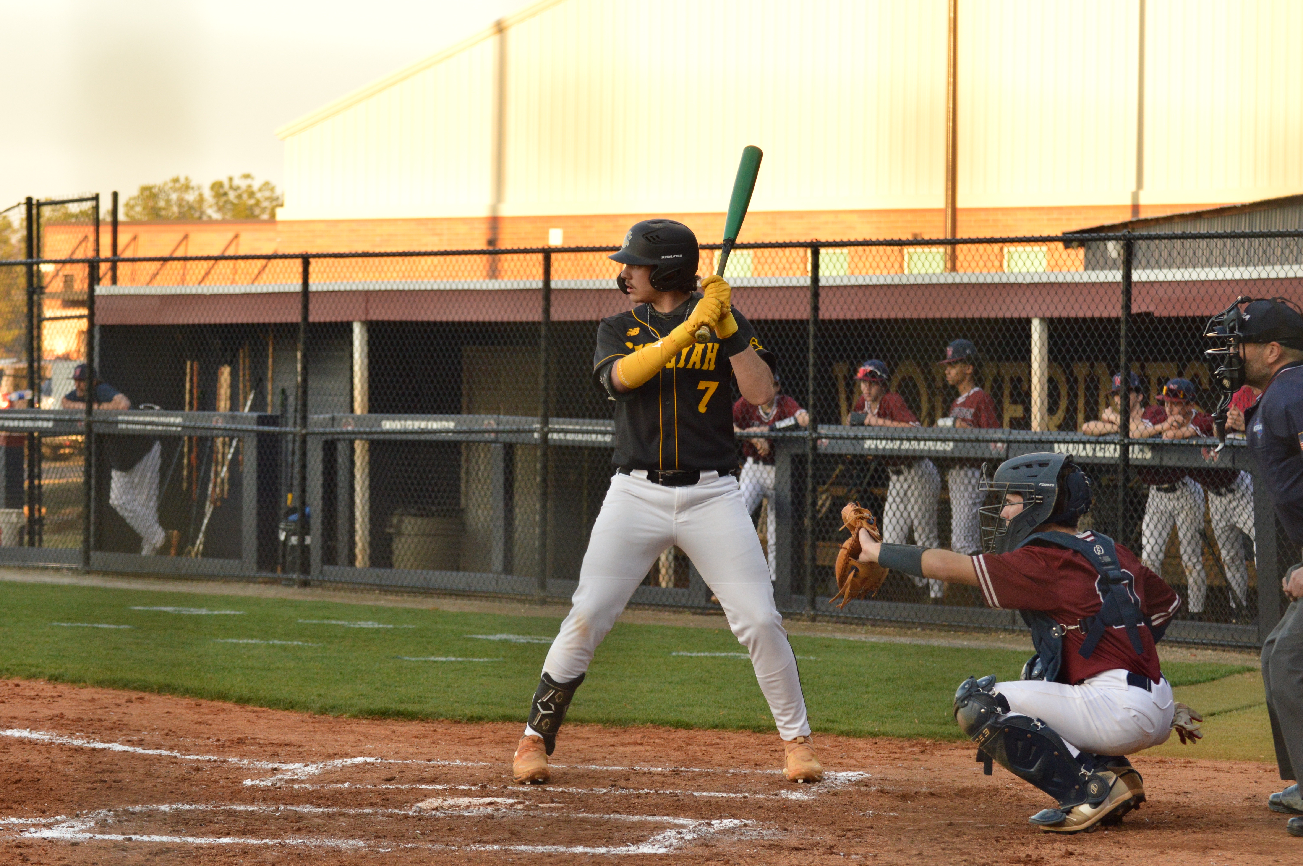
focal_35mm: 150
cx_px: 652
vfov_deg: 9.1
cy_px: 433
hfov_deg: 13.7
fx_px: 5424
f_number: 7.1
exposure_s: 1/400
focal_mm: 100
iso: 800
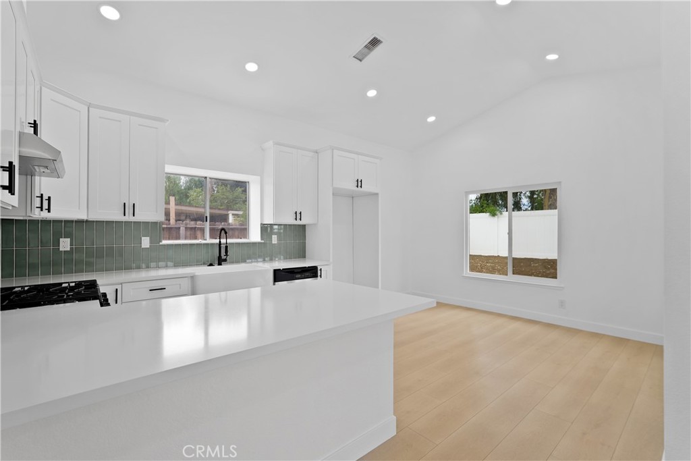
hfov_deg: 96.7
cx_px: 346
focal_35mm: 16
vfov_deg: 73.8
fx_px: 307
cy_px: 230
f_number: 5.6
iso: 250
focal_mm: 16
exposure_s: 1/15
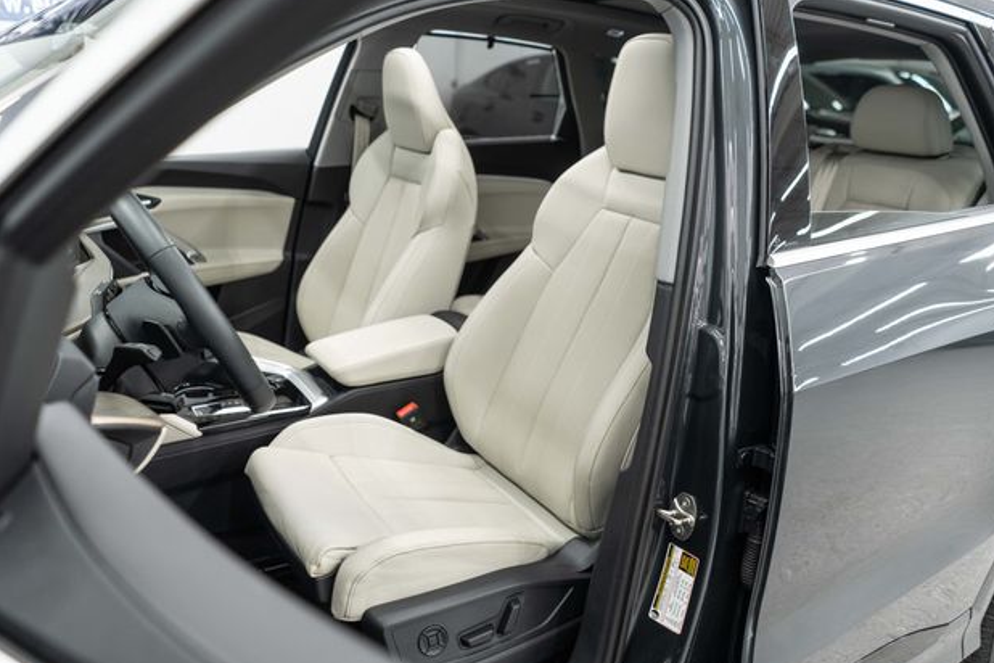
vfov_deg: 45.0
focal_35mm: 29
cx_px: 486
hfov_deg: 63.7
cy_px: 336
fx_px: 801
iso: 640
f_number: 3.2
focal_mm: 28
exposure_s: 1/50
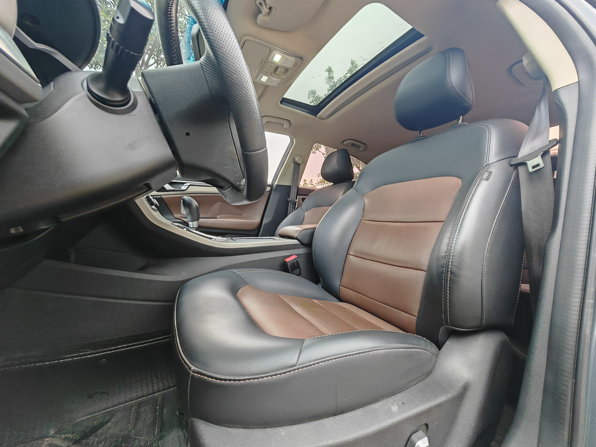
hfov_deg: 106.2
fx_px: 224
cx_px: 298
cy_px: 224
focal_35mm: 13
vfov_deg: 89.9
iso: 125
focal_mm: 1.82
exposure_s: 1/48
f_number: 2
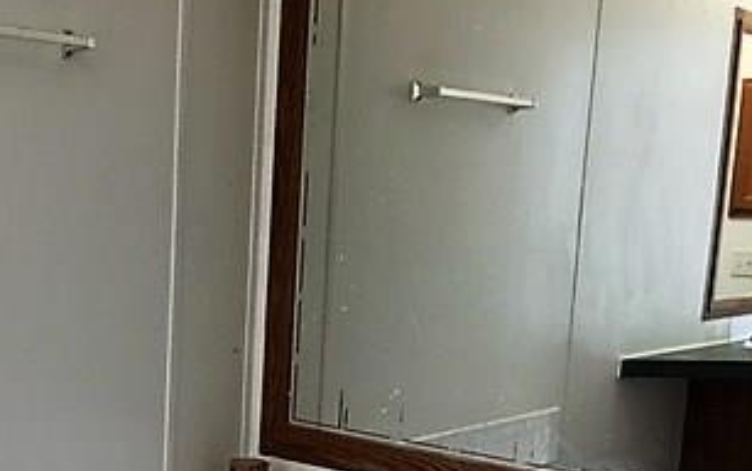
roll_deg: -1.6
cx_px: 194
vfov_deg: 19.9
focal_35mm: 64
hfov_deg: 31.5
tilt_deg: -10.6
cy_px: 442
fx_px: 1312
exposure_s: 1/30
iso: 25
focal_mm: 4.15
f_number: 2.2
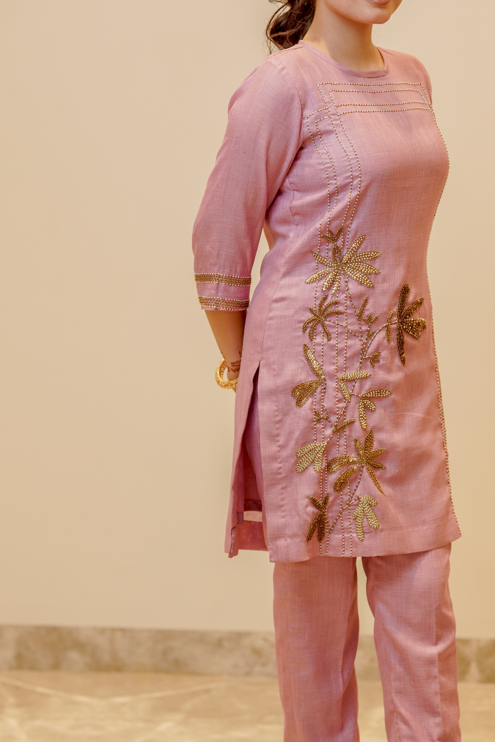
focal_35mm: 133
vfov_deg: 15.4
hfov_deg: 10.3
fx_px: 2742
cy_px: 404
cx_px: 356
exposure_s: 1/160
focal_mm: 85
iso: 800
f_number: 2.8
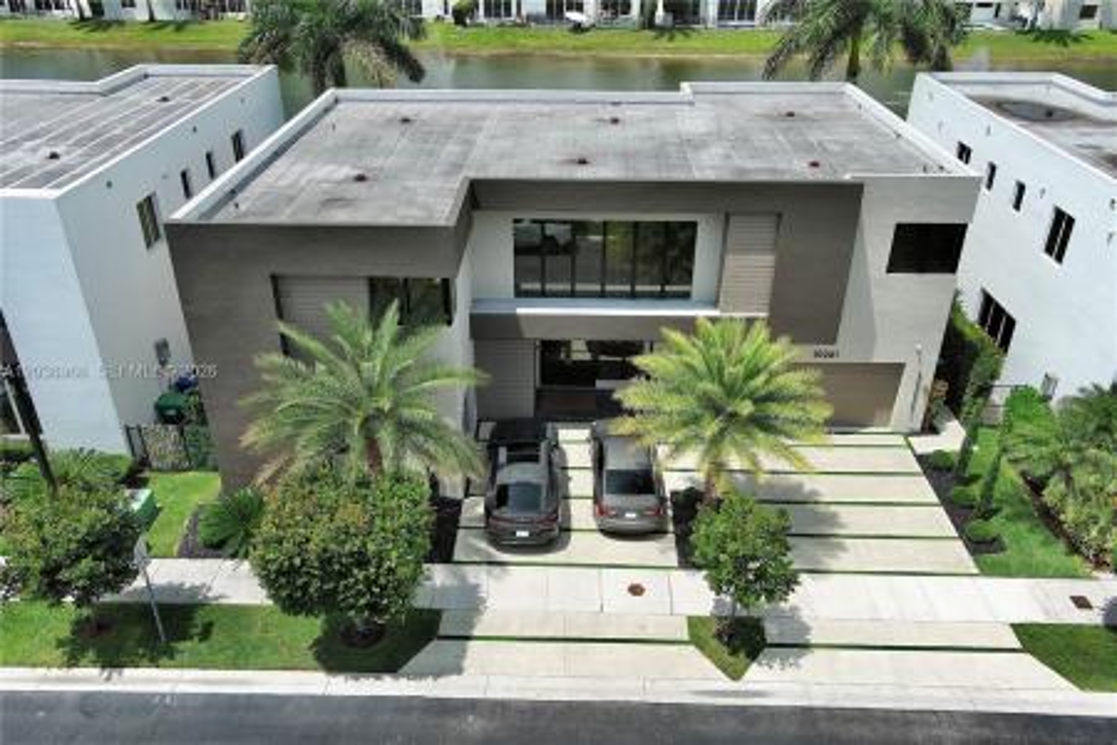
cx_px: 558
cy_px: 372
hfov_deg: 63.7
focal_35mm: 29
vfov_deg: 45.0
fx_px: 900
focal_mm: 10.57
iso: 101
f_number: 2.8
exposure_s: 1/1733
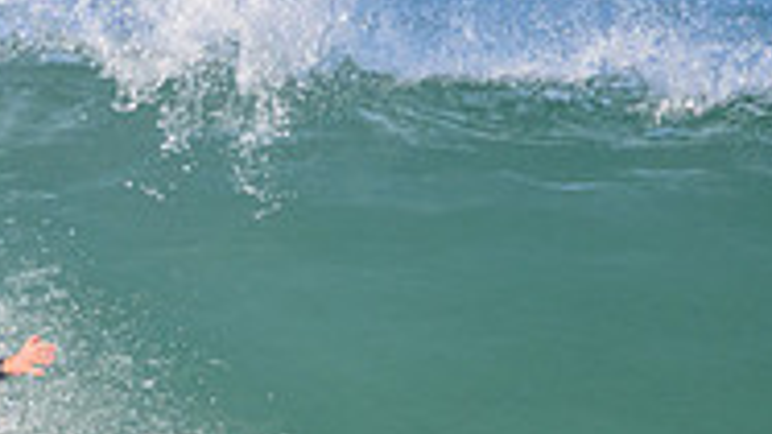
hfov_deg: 0.8
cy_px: 465
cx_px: 140
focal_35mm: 2603
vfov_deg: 0.5
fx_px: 53262
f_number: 11
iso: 1600
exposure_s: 1/2000
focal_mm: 800
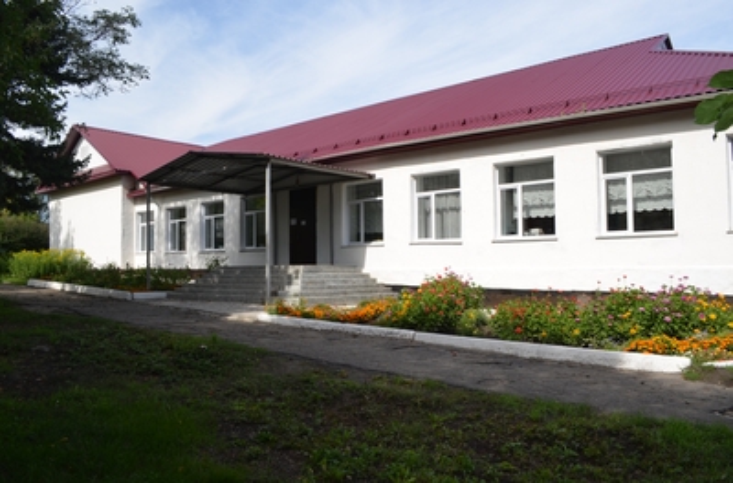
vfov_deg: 47.6
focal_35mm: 27
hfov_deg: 67.5
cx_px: 366
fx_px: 548
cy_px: 242
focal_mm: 18
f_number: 8
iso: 100
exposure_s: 1/200
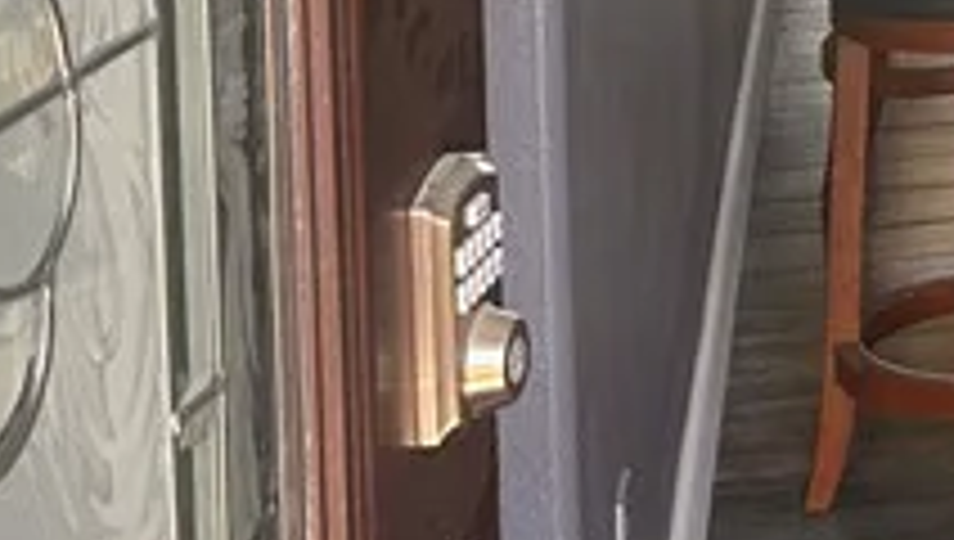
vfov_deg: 8.8
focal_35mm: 126
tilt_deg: -2.3
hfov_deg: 15.4
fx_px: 3192
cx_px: 1526
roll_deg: +1.7
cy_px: -760
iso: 125
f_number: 1.78
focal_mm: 6.86
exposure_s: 1/121
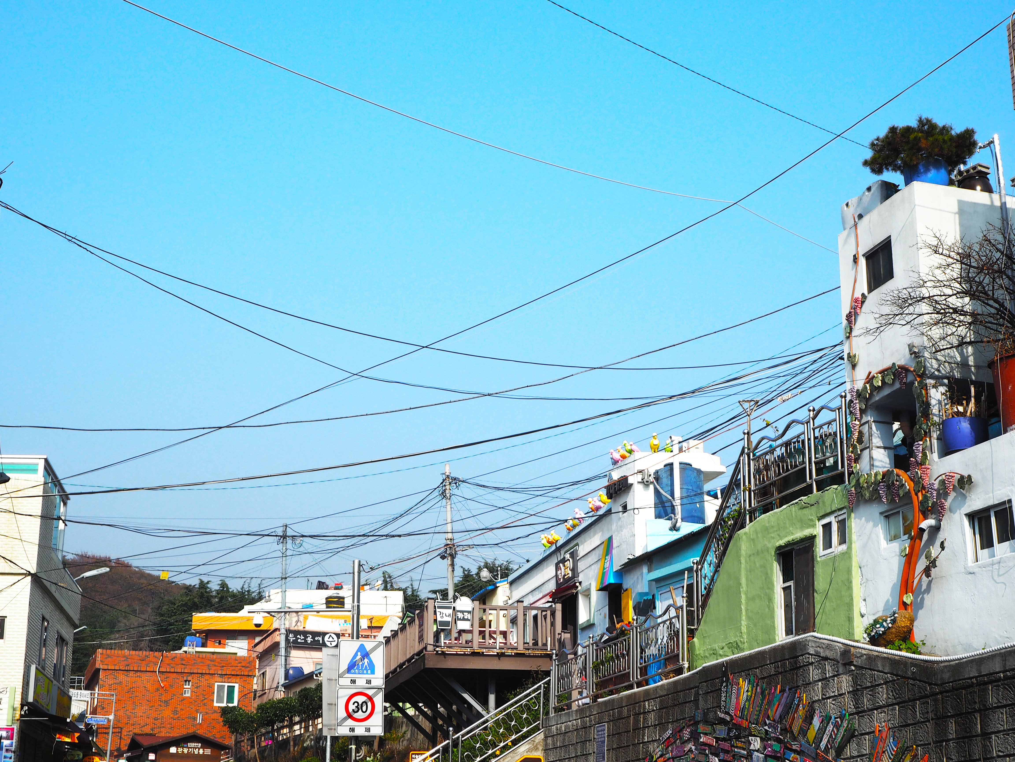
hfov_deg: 36.8
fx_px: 1525
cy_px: 381
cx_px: 508
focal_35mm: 52
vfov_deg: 28.0
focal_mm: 26
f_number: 10
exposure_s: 1/320
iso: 200
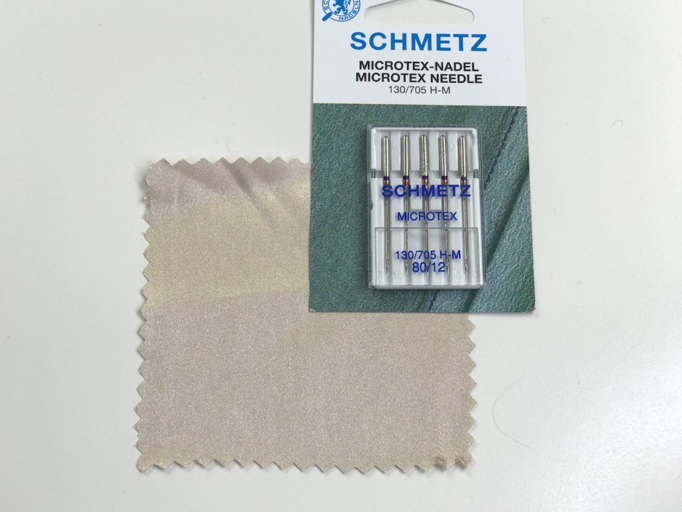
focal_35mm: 57
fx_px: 1123
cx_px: 341
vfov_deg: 25.7
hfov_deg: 33.8
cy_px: 256
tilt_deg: -74.9
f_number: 2.8
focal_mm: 6.6
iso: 20
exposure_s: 1/132
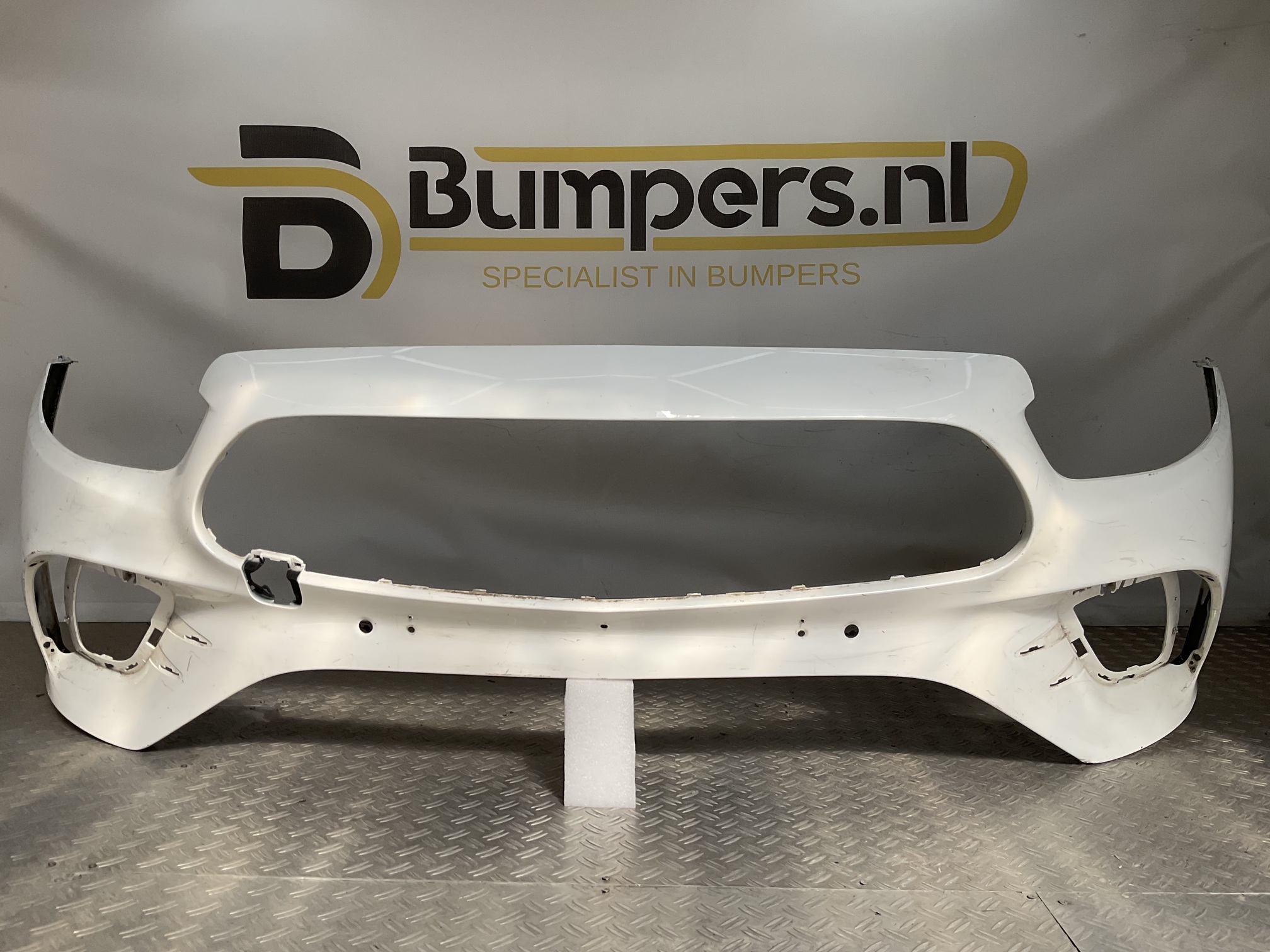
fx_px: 1064
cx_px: 635
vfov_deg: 48.2
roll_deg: -1.0
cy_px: 476
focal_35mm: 29
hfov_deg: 61.7
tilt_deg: -6.1
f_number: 1.8
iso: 16
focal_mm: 3
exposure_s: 1/1412
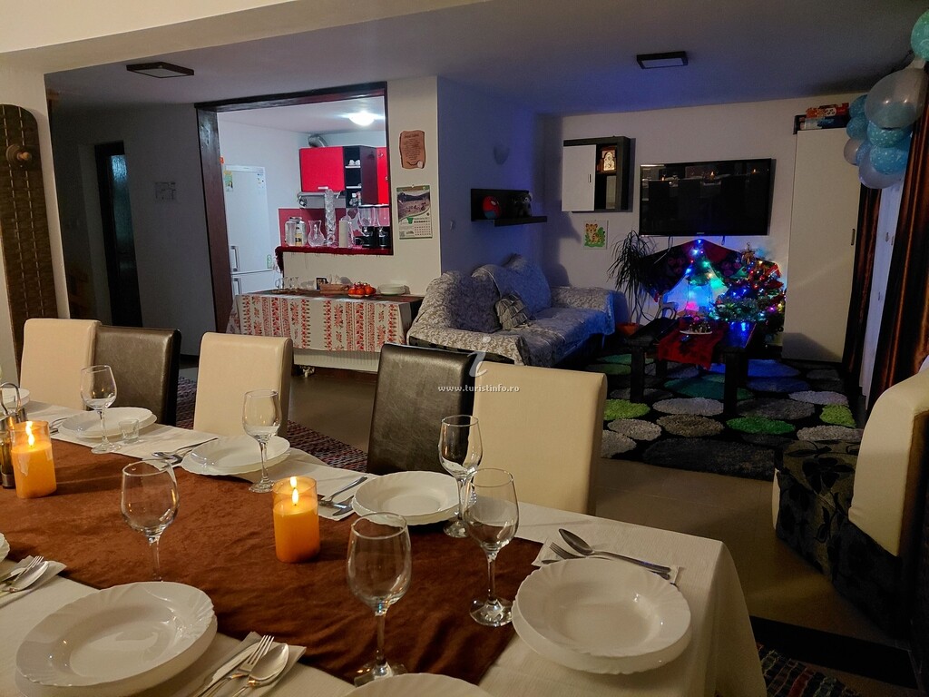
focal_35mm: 25
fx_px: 671
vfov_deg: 54.9
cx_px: 464
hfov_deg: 69.4
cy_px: 348
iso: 1000
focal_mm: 4.69
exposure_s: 1/24
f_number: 1.8
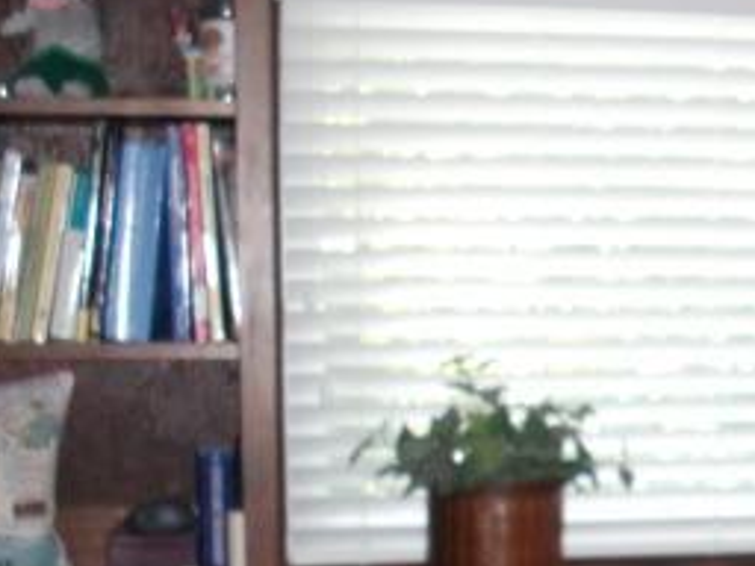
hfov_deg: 20.9
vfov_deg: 16.1
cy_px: 575
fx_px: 1963
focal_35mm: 90
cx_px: 784
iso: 400
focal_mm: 6.3
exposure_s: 1/60
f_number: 2.8
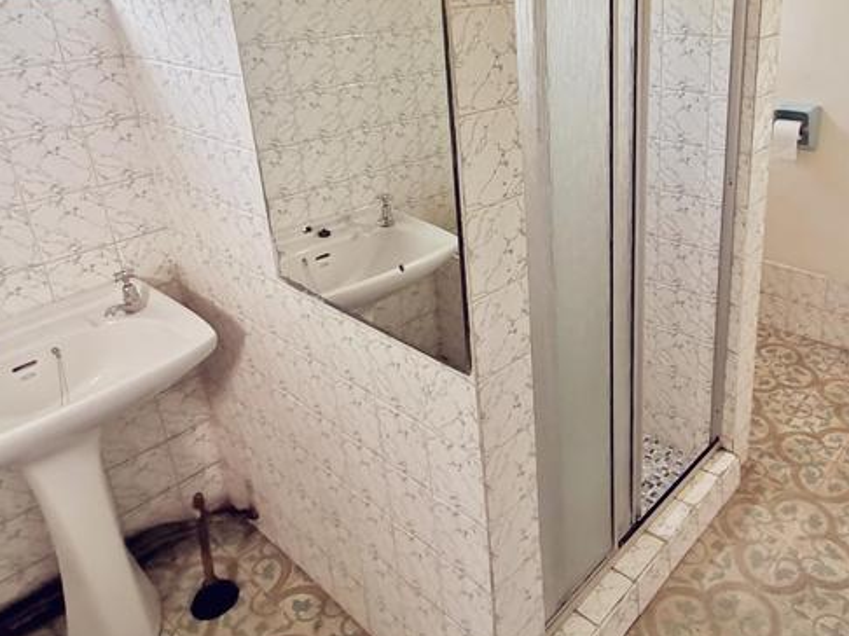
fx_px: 686
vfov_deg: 48.7
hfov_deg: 61.8
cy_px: 203
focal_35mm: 28
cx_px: 573
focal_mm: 1.78
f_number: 2.4
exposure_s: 1/100
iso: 160
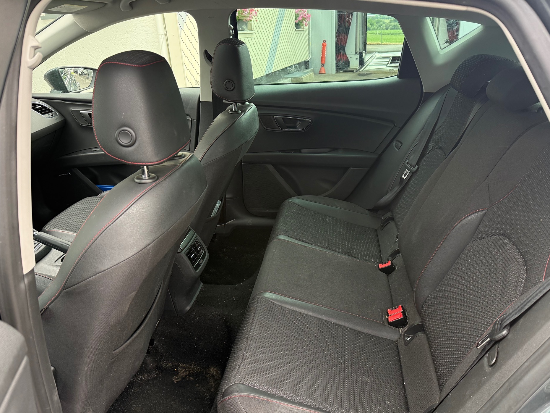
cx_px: 292
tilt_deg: -23.2
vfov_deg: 53.0
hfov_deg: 67.2
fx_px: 413
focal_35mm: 26
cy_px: 223
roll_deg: +3.0
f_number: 1.78
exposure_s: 1/243
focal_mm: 6.76
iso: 200
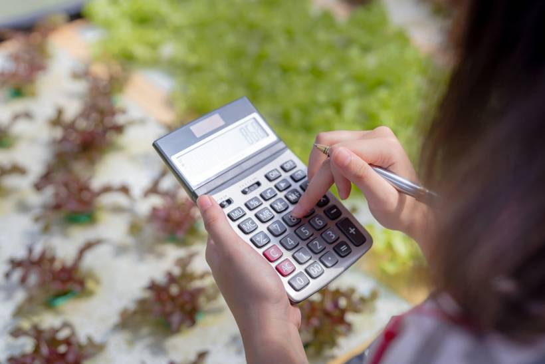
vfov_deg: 27.0
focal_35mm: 50
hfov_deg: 39.6
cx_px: 272
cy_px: 182
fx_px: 757
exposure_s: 1/1000
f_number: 2.8
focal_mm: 50
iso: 100
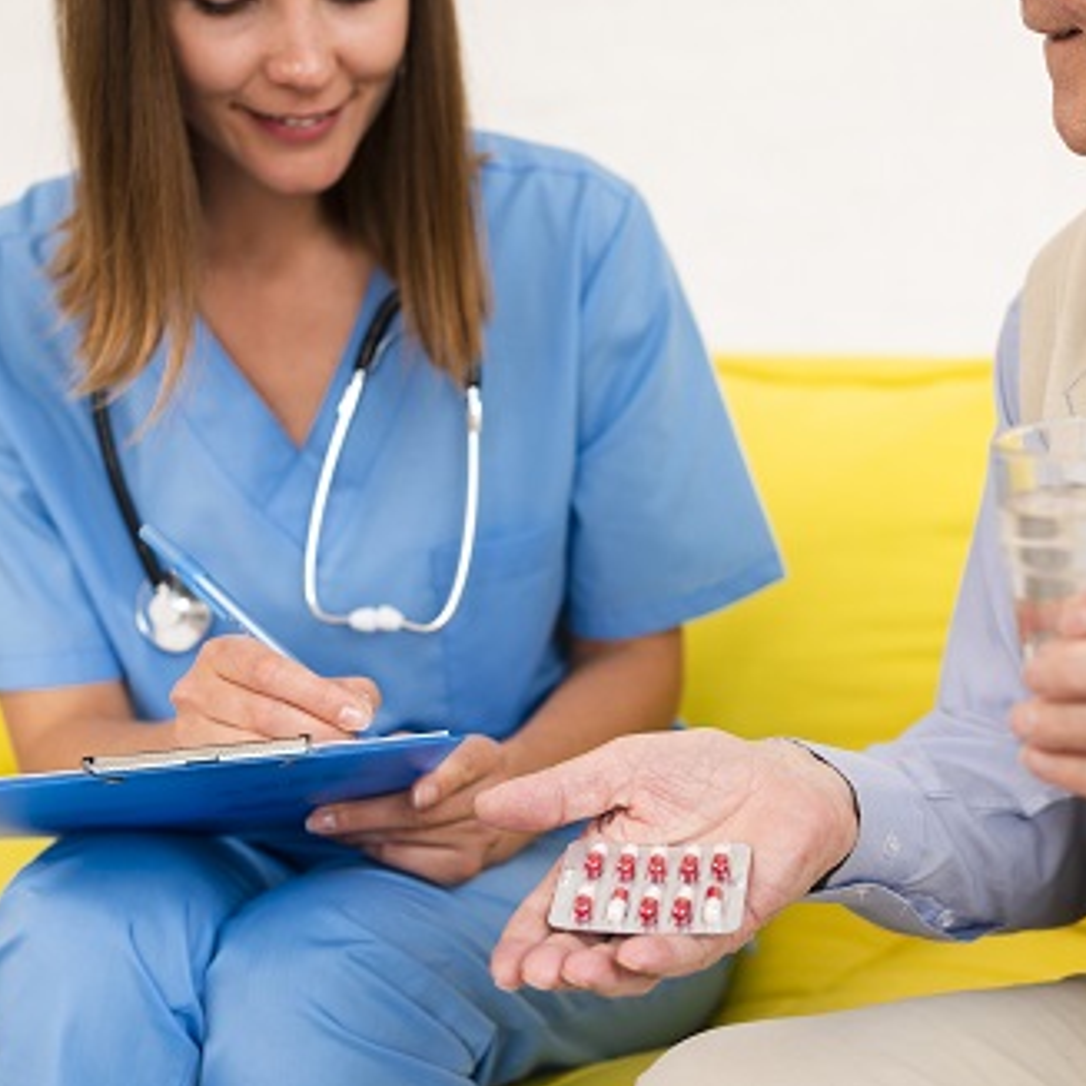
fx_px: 2307
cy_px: 546
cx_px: 701
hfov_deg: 26.4
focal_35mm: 65
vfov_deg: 26.5
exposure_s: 1/160
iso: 250
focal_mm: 50
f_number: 3.5
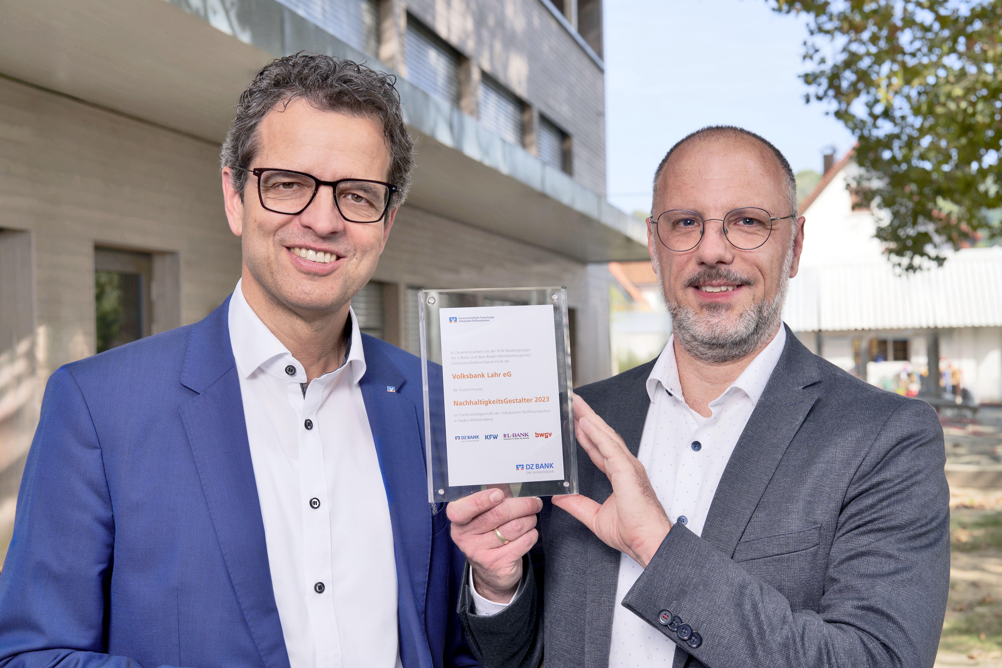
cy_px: 334
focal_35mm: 50
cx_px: 501
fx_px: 1392
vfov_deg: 27.0
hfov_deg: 39.6
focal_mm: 50
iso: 50
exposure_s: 1/100
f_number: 7.1
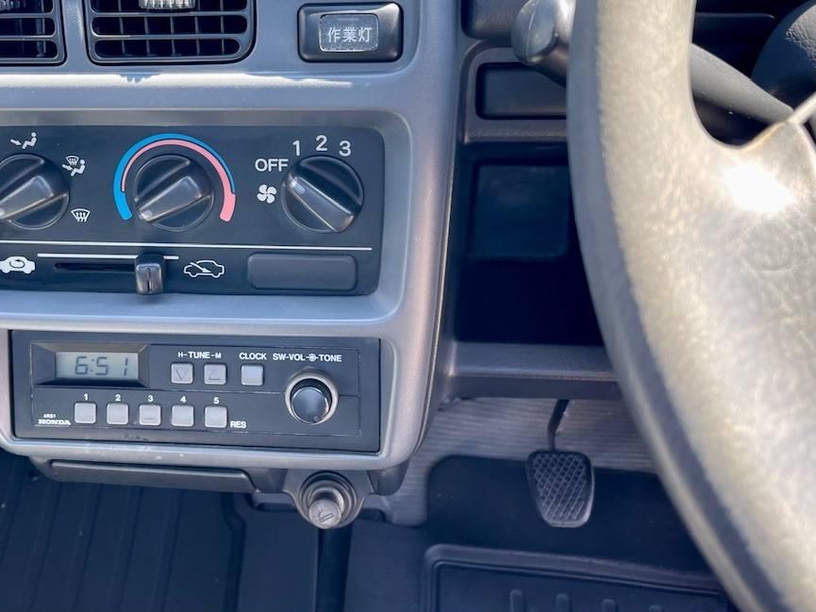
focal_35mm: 37
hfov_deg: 49.4
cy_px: 166
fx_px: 872
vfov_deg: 37.9
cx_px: 279
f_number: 1.6
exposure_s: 1/121
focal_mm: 5.1
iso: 50
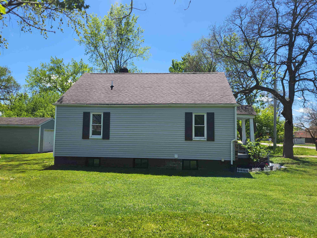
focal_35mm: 26
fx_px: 238
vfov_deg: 53.1
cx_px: 158
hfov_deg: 67.3
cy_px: 119
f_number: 1.8
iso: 40
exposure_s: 1/1920
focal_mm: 5.4
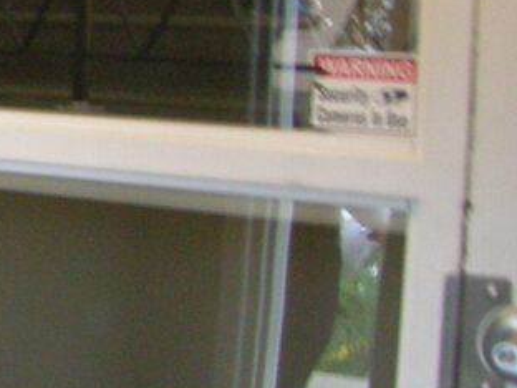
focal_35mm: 166
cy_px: 133
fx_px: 2479
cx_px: -674
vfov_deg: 8.9
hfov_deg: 10.4
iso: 231
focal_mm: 7.5
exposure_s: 1/7.9
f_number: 2.7
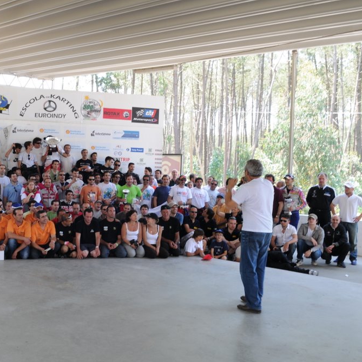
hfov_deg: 41.8
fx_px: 461
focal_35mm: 39
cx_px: 98
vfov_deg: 42.8
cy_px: 183
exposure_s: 1/20
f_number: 8
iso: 200
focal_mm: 20
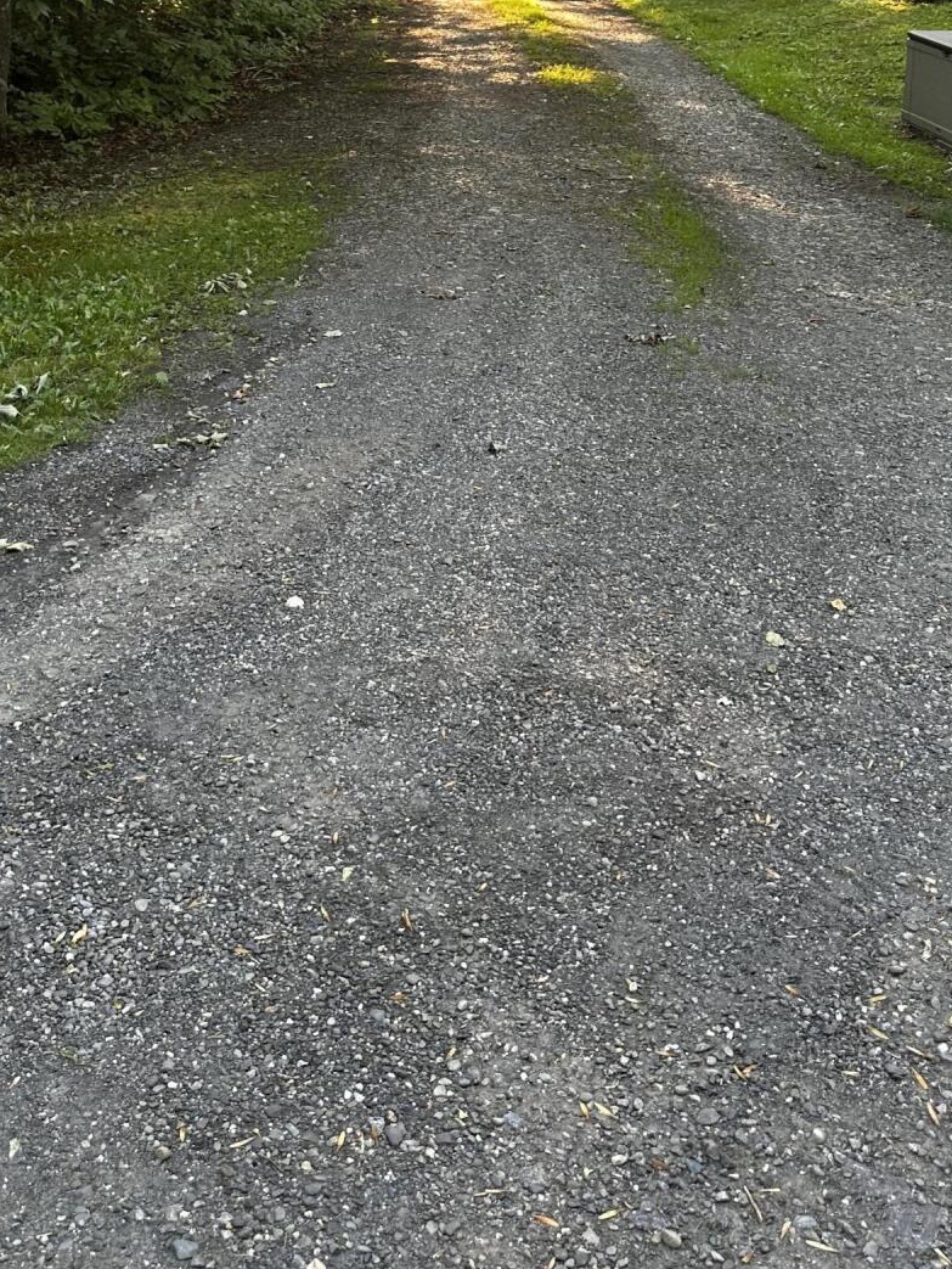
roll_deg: -0.6
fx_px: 1686
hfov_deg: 31.4
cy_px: 152
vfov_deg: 38.7
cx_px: 374
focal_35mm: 46
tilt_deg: -14.4
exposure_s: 1/121
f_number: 1.78
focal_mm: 6.86
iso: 80
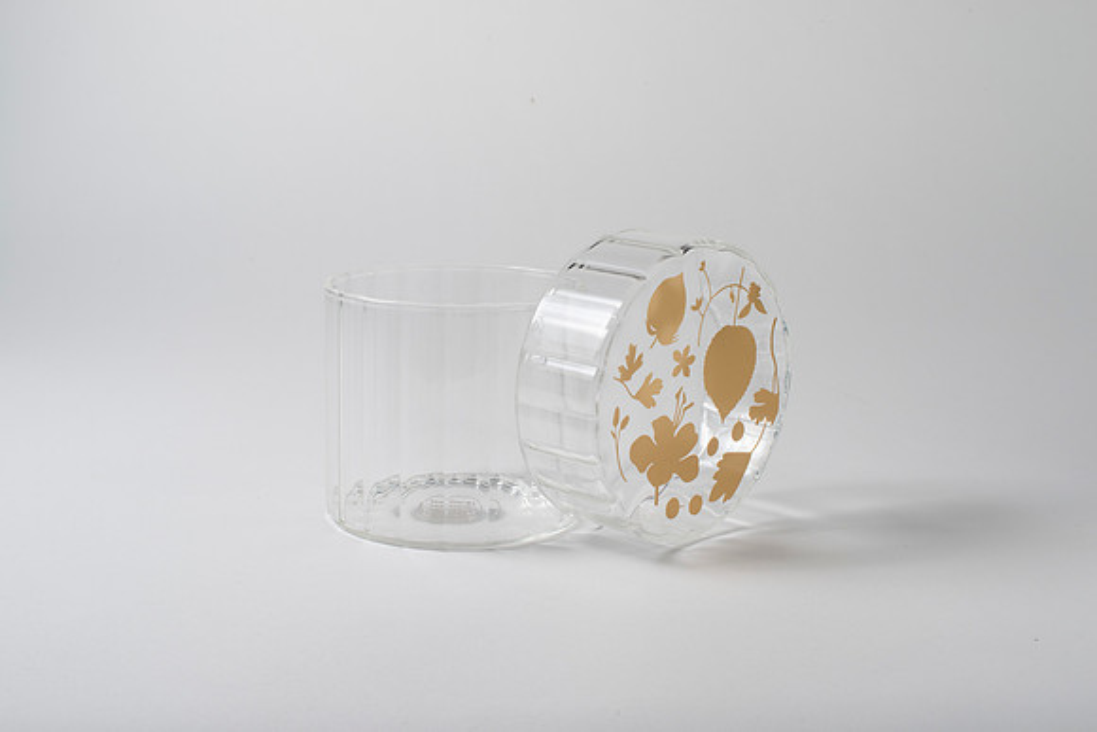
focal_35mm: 51
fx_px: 1559
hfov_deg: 38.8
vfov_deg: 26.4
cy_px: 366
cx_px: 548
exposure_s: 1/200
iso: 100
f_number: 16
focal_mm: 50
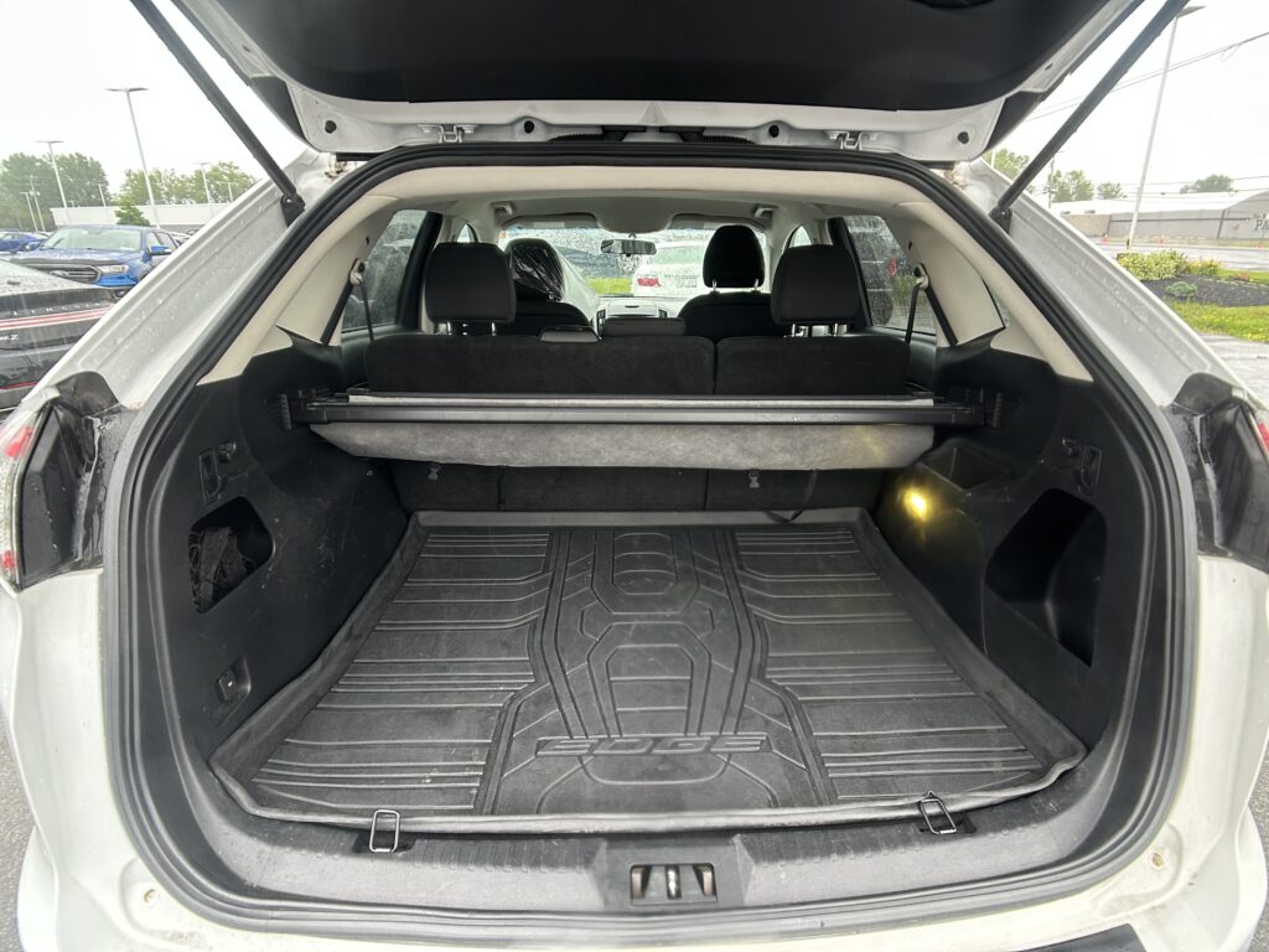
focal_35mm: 26
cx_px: 634
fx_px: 953
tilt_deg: -16.8
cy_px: 476
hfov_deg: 67.3
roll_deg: +1.6
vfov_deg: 53.1
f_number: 1.5
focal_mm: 5.7
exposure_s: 1/99
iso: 125
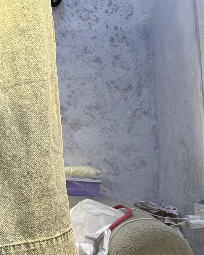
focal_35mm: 100
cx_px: -96
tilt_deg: +18.4
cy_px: -144
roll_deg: -2.4
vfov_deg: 17.1
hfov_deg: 14.4
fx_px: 755
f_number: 1.78
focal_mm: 6.76
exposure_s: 1/121
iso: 64
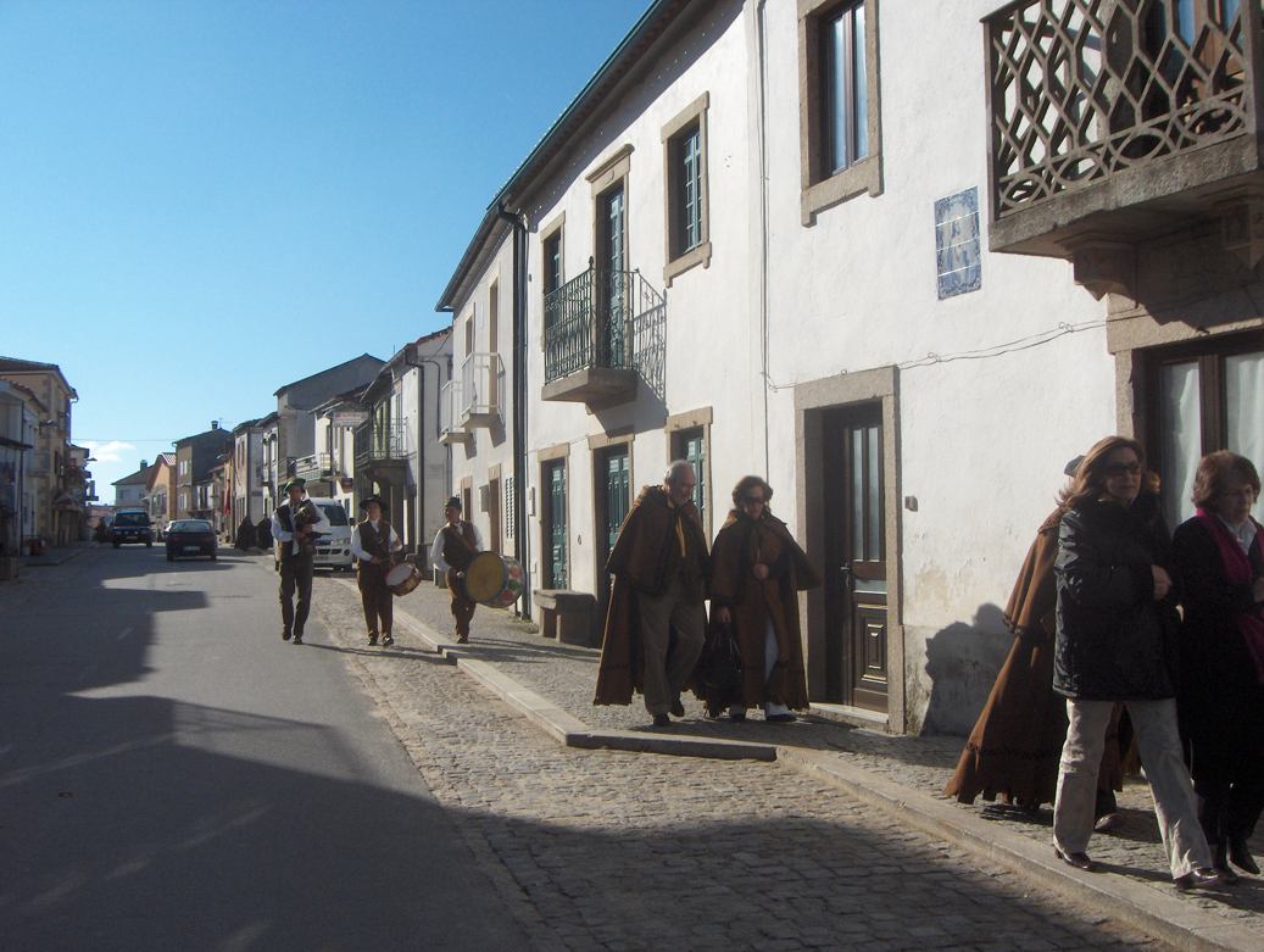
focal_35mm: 39
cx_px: 632
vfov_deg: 36.9
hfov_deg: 47.8
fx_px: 1426
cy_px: 476
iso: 100
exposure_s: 1/1220
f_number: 4.8
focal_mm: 8
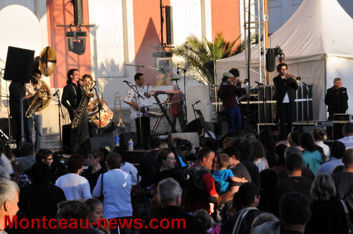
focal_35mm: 158
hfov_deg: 13.1
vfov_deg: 8.7
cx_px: 176
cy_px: 117
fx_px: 1543
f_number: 16
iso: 3200
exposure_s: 1/1000
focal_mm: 105
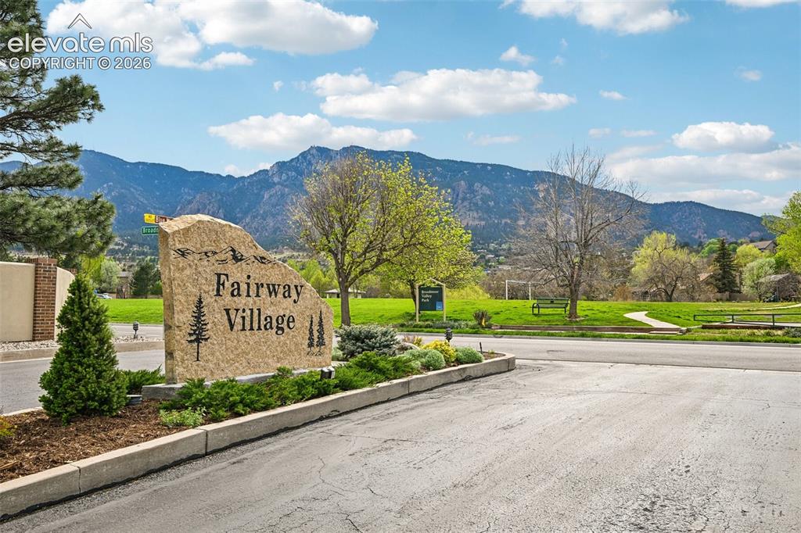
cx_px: 400
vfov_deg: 43.6
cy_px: 266
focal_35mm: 30
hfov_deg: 61.9
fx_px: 667
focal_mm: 30
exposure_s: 1/30
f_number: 11
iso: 72
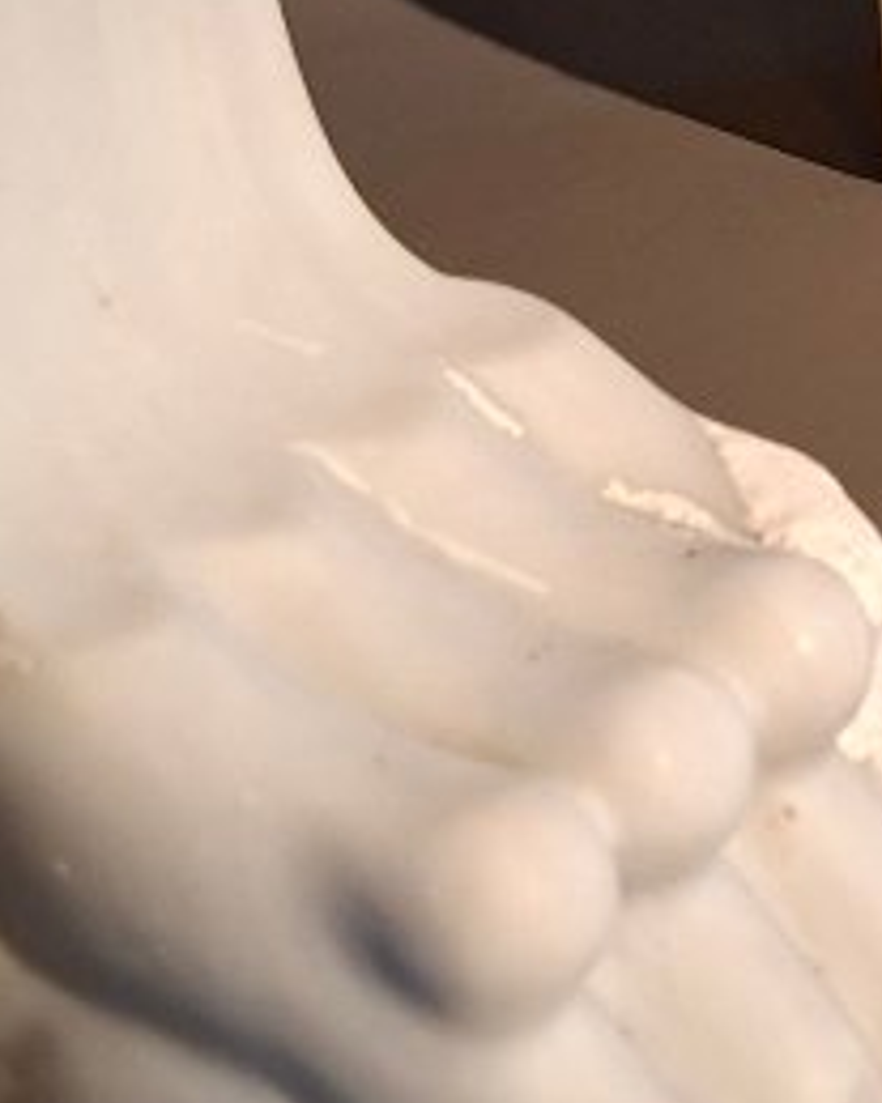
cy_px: -21
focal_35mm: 104
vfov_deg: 18.0
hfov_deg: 14.1
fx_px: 3395
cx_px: 1231
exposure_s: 1/25
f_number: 1.8
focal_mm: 5.54
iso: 400
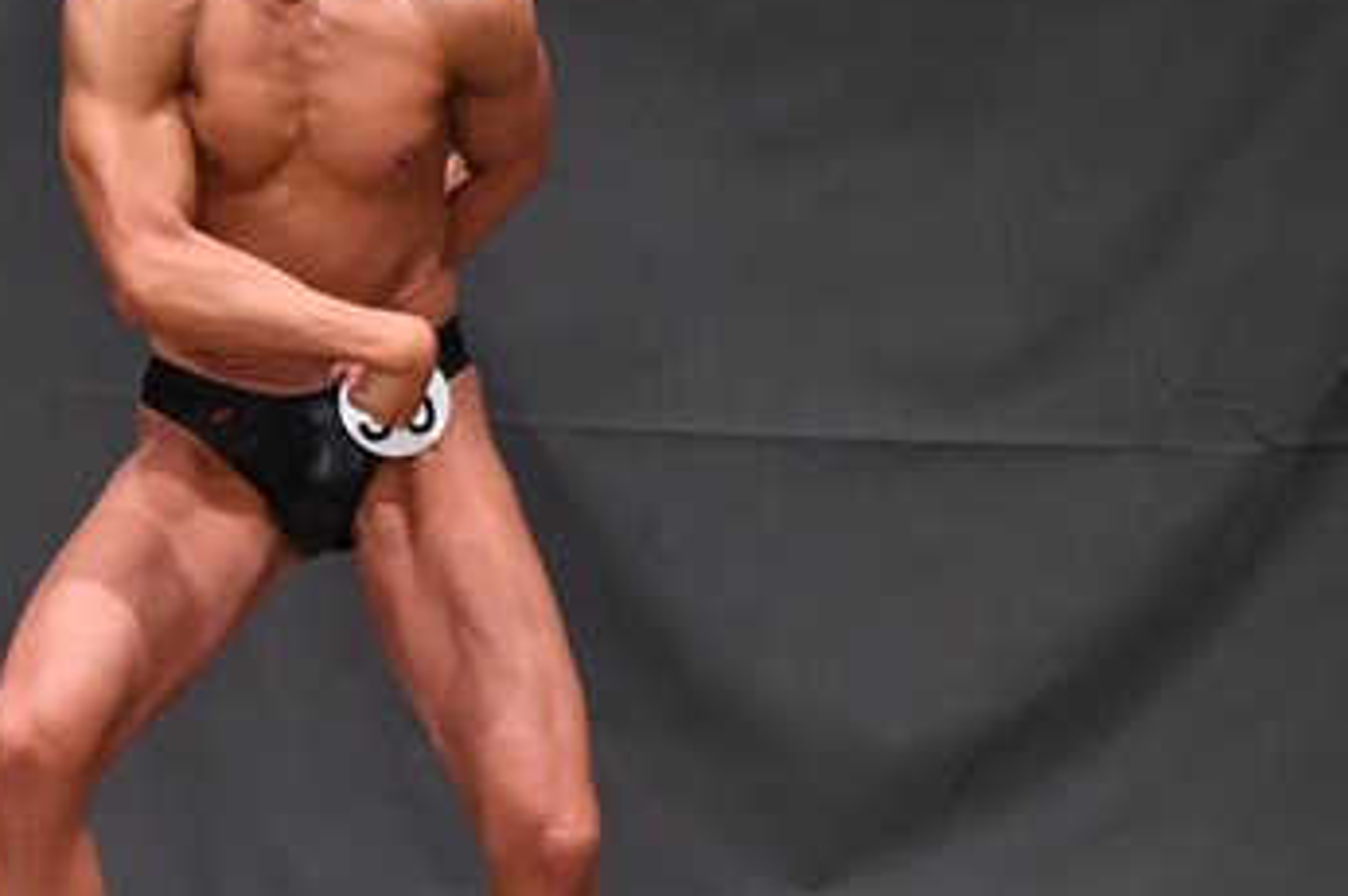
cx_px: 427
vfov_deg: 2.6
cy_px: 417
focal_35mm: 538
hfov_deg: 3.8
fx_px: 20126
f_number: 5.6
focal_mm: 160
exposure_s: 1/400
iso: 6400
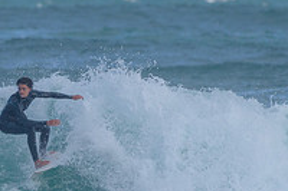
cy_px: 178
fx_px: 14228
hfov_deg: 1.2
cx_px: 8
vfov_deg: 0.8
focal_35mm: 1780
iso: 280
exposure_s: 1/2000
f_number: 5.6
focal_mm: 500
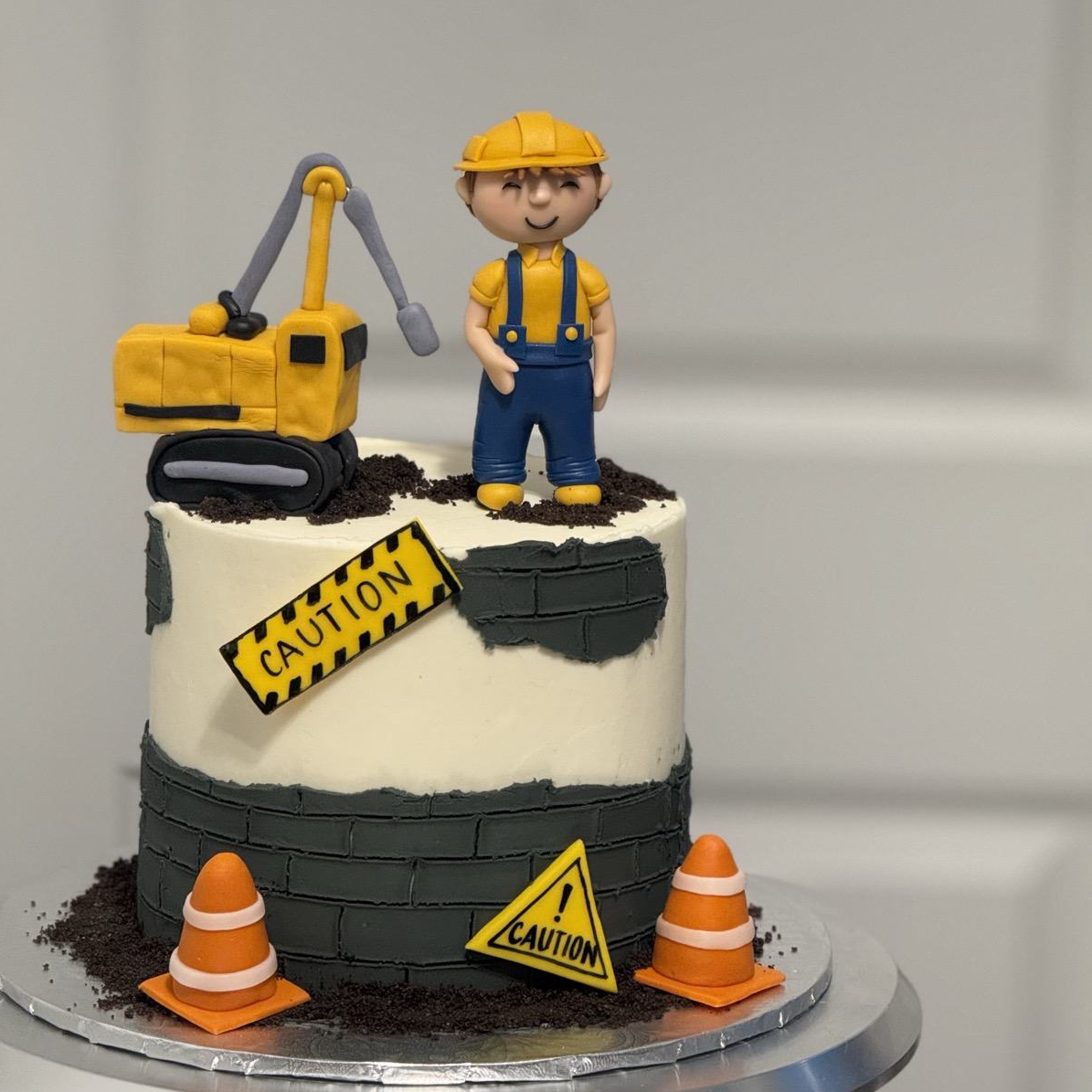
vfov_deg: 12.3
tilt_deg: -11.4
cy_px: 432
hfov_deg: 12.3
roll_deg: -1.0
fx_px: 5068
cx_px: 546
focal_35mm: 142
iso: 500
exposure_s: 1/120
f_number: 2.8
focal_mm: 15.66
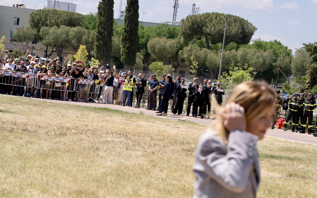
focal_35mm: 107
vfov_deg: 12.2
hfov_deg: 19.5
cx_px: 159
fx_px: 924
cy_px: 104
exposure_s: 1/1000
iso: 320
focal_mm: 104
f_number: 7.1
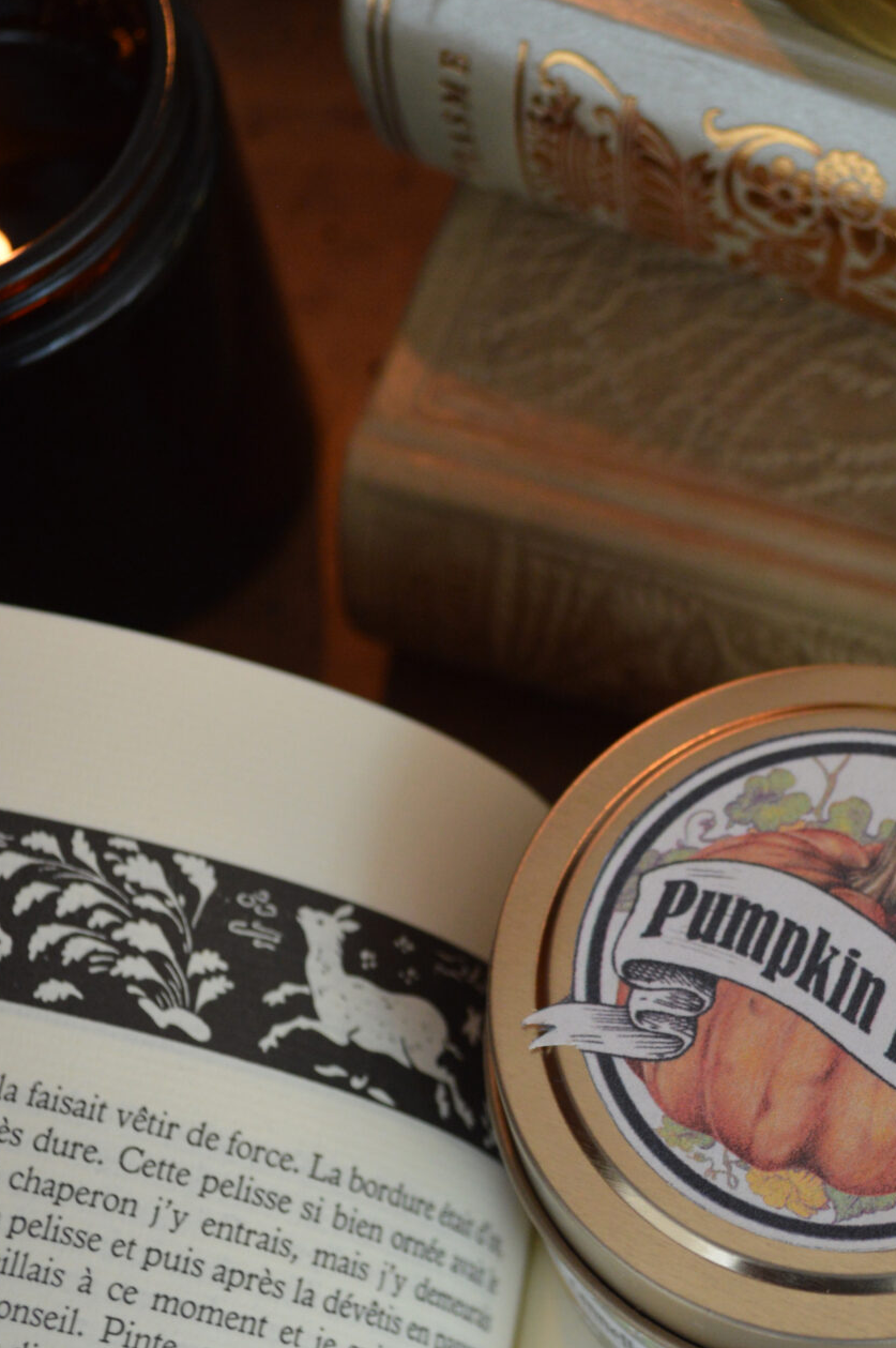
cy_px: 767
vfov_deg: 32.9
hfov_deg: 22.0
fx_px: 2282
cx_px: 707
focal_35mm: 61
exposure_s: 1/20
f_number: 3.8
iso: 400
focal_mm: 20
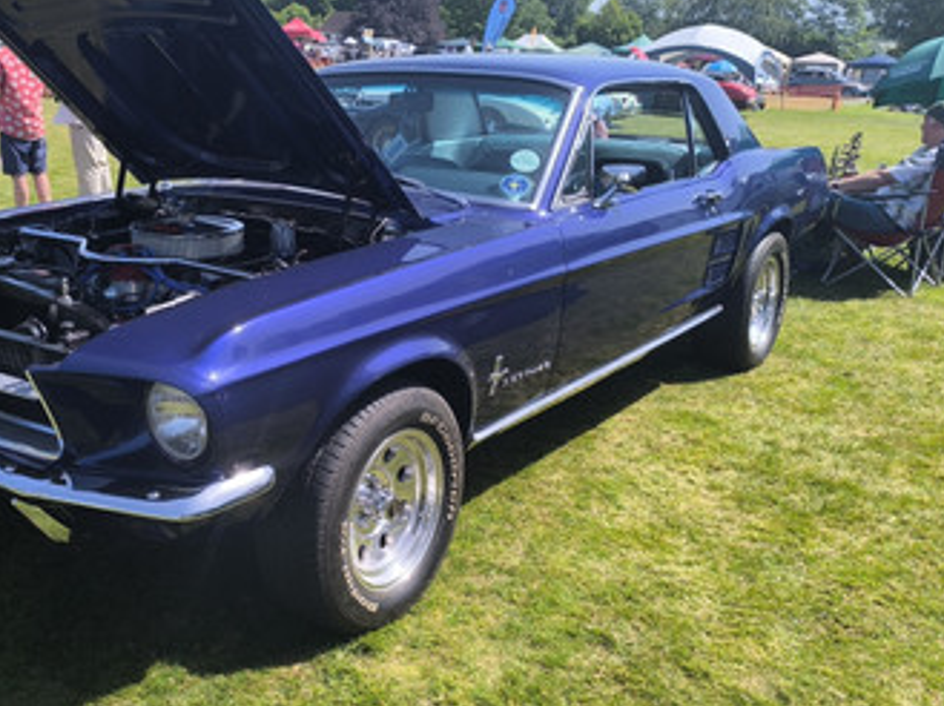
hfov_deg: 51.8
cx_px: 321
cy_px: 354
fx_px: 953
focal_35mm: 35
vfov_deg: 40.6
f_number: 1.65
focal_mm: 6.14
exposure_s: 1/942
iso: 50
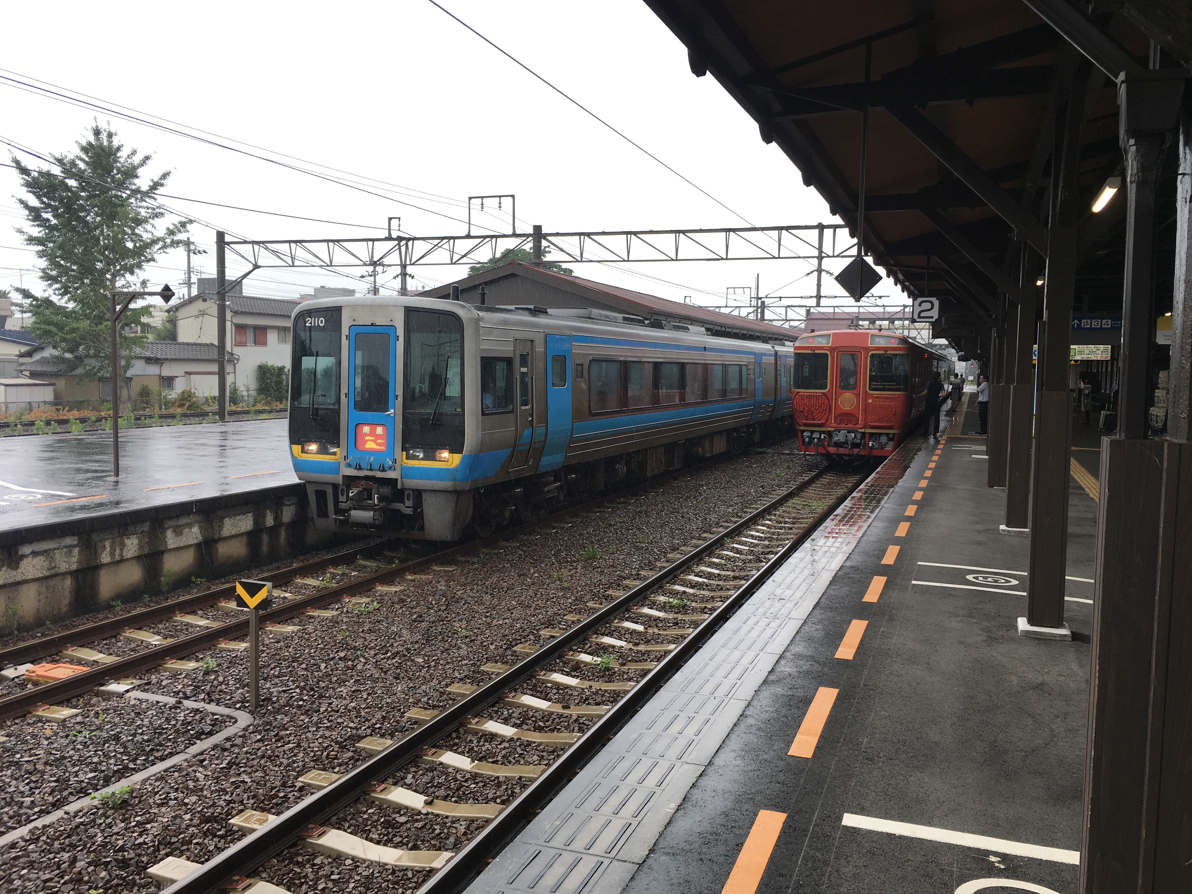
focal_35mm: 29
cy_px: 447
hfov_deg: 61.7
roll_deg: -1.1
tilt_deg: -2.0
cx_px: 596
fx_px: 999
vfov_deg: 48.2
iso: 25
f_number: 2.2
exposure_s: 1/188
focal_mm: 4.15
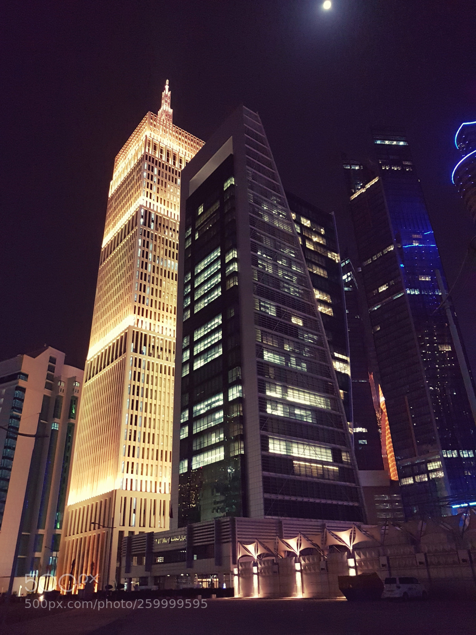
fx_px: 477
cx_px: 238
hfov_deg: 53.1
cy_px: 318
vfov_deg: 67.3
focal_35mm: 26
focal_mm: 4.2
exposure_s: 1/10
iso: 320
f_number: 1.7
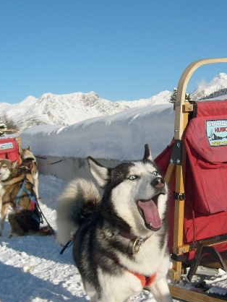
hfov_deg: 24.4
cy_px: 211
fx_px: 524
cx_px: 137
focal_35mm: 60
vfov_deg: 31.8
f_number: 7.1
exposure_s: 1/500
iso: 80
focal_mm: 5.8
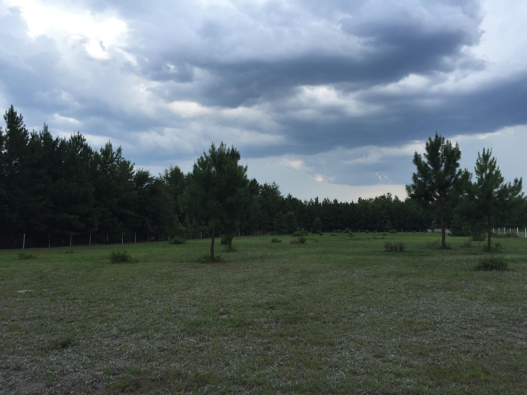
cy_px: 198
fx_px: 442
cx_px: 264
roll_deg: +0.3
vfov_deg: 48.2
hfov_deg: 61.7
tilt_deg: +3.3
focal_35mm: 29
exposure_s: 1/760
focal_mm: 4.15
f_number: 2.2
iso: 32
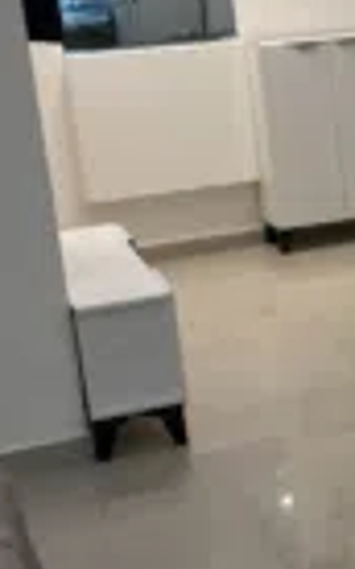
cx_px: 582
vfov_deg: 25.8
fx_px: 1241
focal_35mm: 80
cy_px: 239
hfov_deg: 14.8
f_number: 1.6
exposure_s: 1/122
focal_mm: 5.96
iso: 64
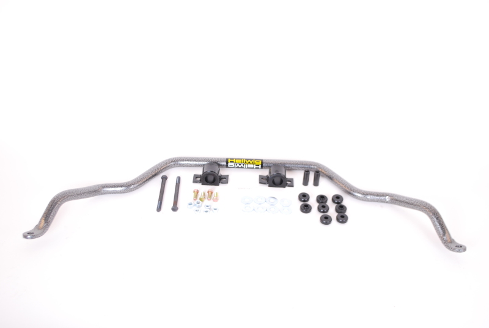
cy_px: 164
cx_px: 244
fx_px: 612
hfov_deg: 43.5
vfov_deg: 30.0
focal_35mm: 45
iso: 400
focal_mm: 30
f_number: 4.8
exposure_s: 1/125
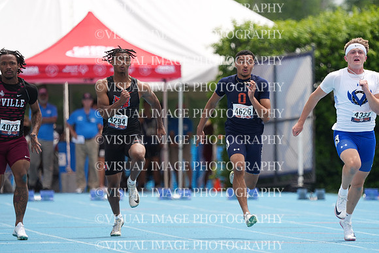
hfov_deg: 4.1
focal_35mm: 506
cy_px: 126
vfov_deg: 2.7
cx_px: 190
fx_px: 5328
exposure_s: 1/1600
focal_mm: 506
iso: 500
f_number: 6.3
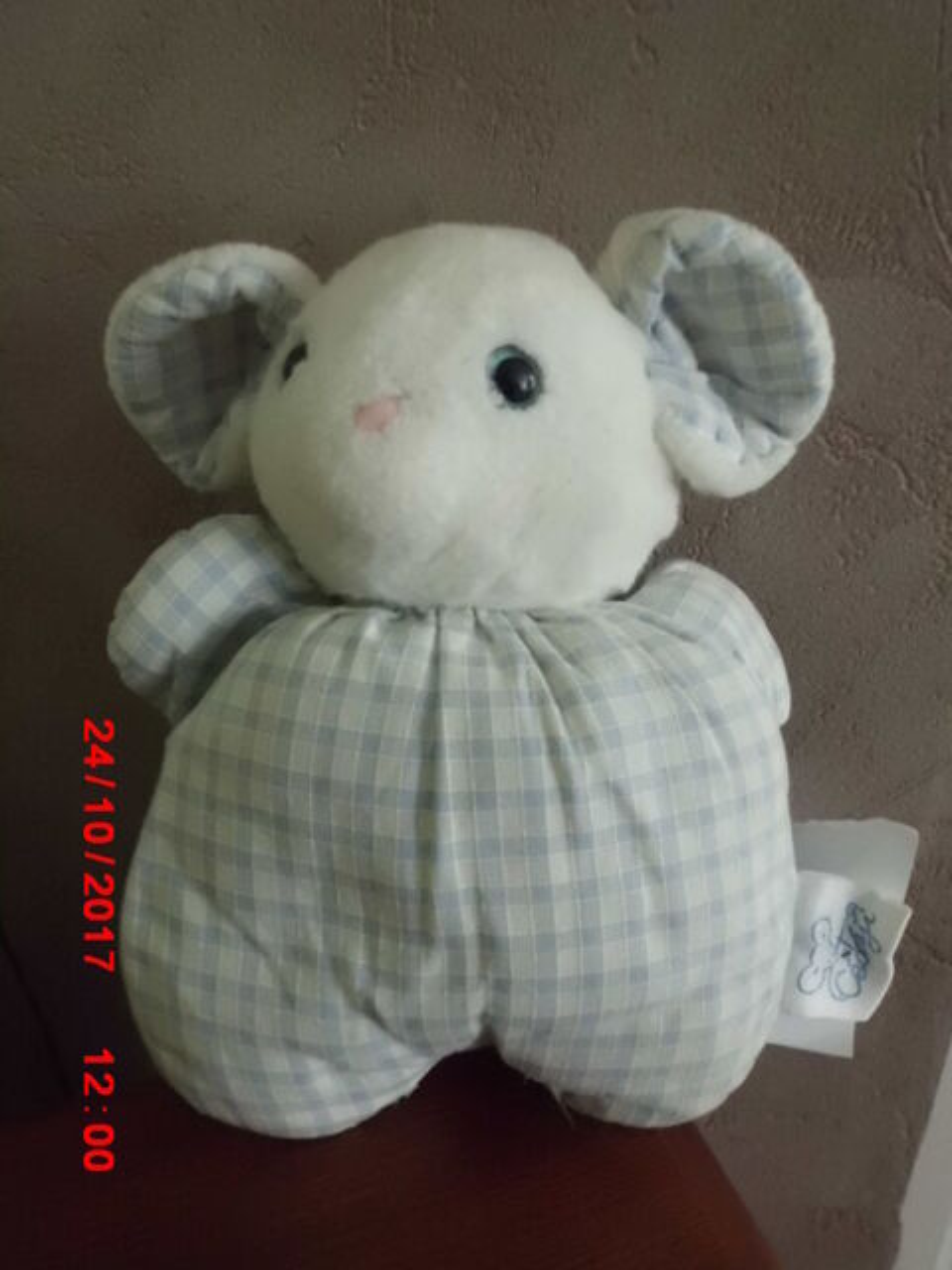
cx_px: 476
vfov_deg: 67.3
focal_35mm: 26
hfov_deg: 53.1
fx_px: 953
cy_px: 635
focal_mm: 4.6
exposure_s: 1/13
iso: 800
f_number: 3.2
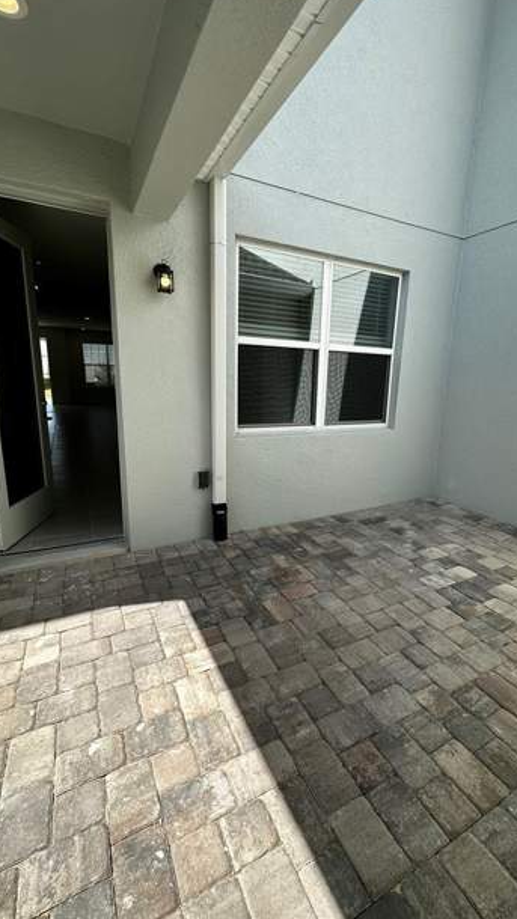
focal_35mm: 16
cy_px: 461
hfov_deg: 66.9
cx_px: 282
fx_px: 390
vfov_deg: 99.4
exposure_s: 1/842
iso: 40
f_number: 2.2
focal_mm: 2.22
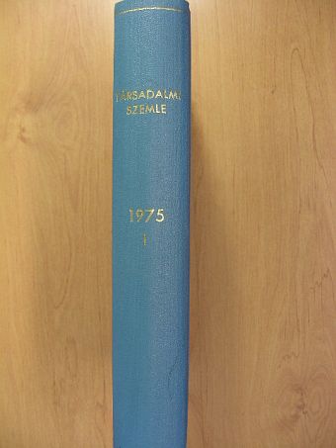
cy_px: 224
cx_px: 168
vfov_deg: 49.0
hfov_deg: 37.7
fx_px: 492
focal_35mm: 38
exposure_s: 1/20.5
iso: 100
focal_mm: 6.3
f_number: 3.5
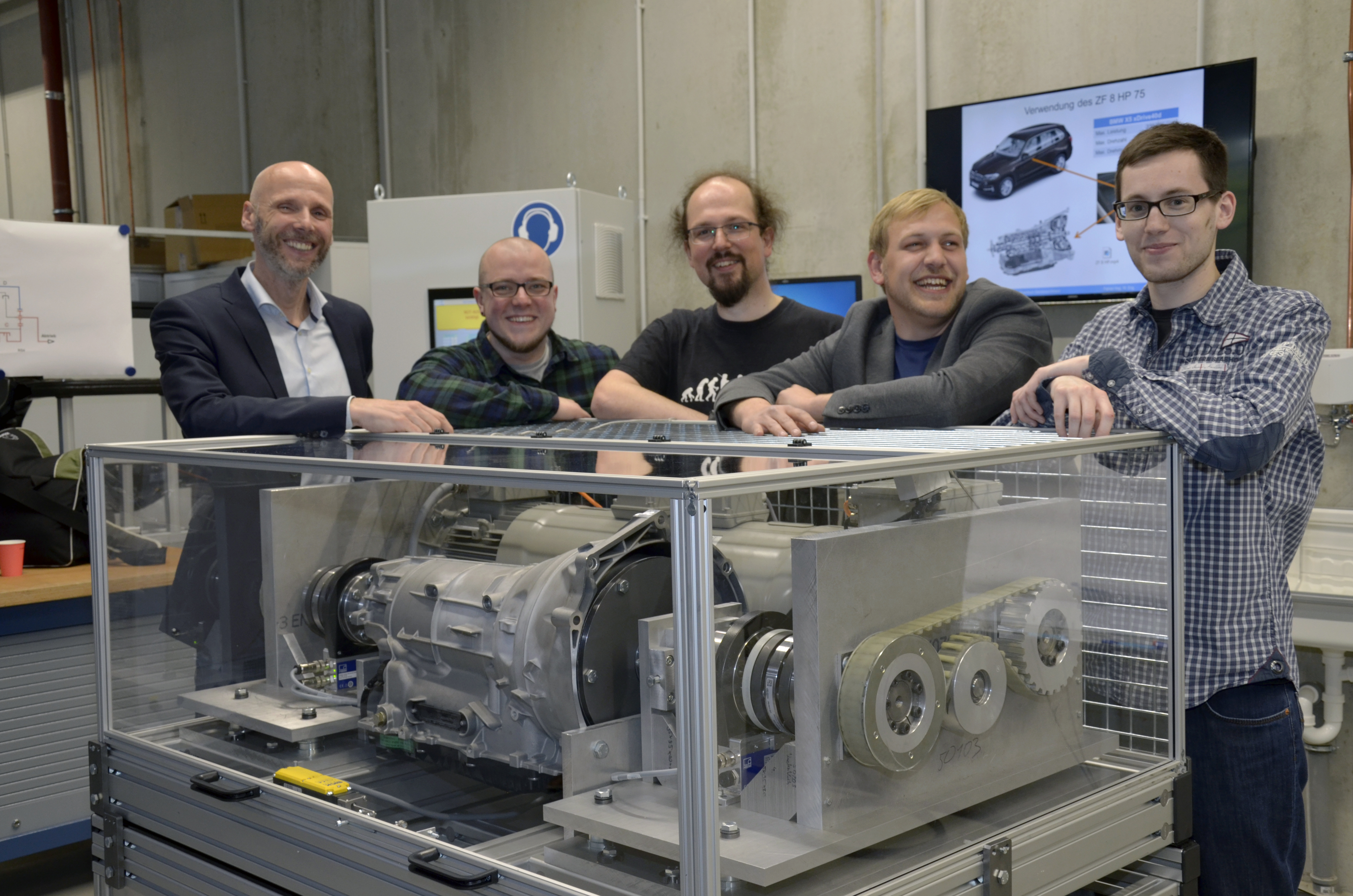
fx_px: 1575
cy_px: 448
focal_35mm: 42
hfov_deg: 46.5
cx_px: 676
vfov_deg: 31.8
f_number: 5.6
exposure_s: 1/60
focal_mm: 28
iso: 400
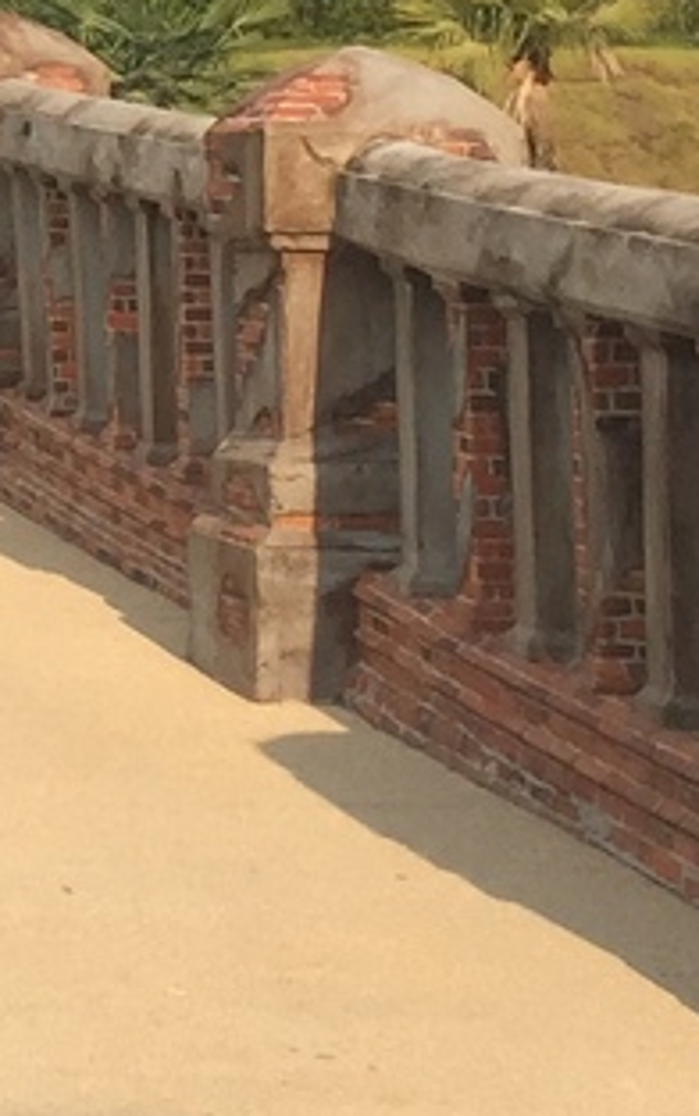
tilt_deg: +3.7
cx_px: -1056
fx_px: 4779
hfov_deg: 7.7
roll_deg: -1.3
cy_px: -210
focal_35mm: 157
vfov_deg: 13.0
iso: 32
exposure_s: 1/1799
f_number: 2.2
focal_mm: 4.15
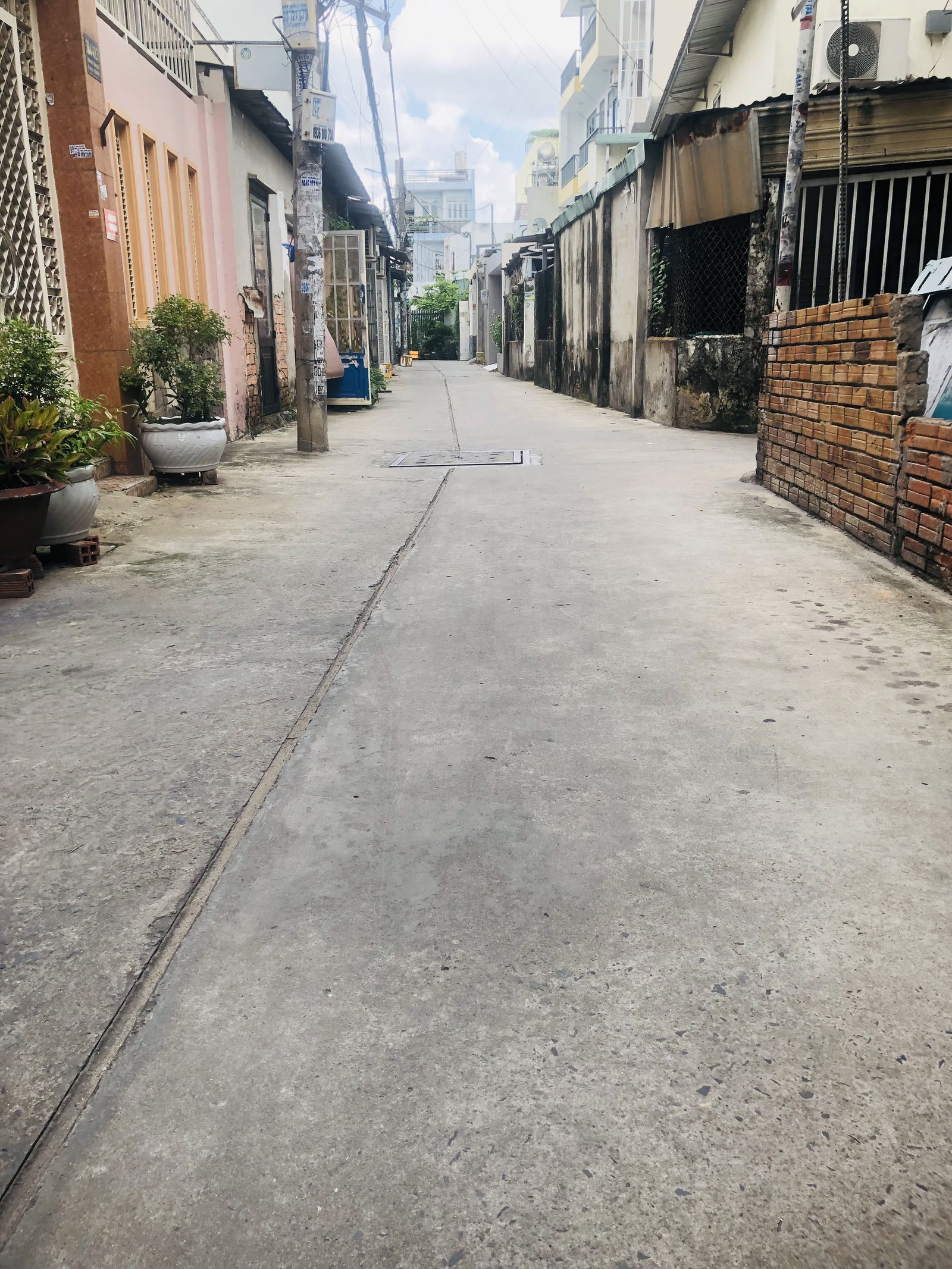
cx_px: 476
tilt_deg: -15.6
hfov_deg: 49.7
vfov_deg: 63.4
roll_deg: +0.6
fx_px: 1027
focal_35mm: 28
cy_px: 634
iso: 20
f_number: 1.8
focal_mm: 4
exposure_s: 1/312
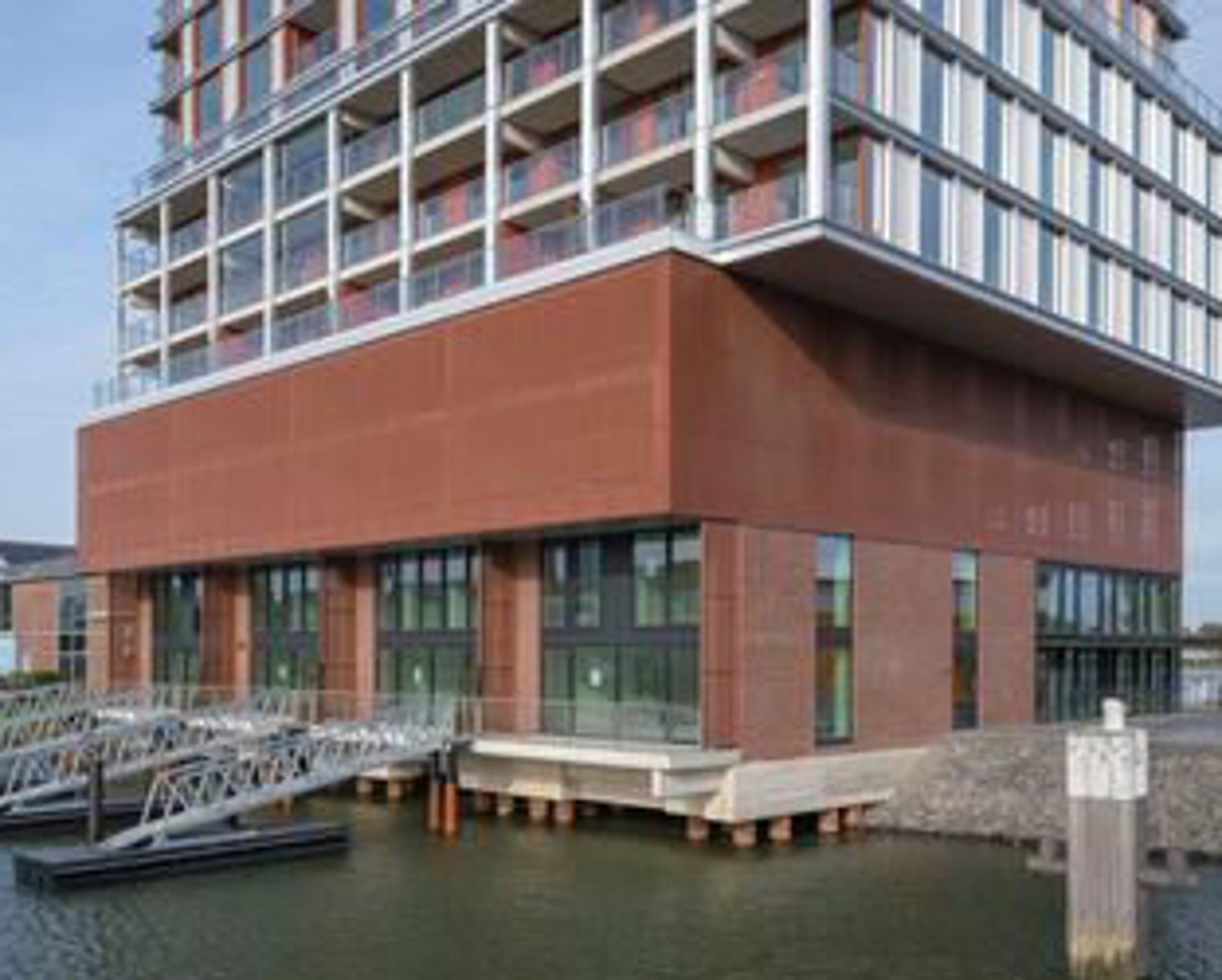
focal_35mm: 33
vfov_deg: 44.2
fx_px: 1194
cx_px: 435
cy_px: 365
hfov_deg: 53.4
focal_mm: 30
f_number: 11
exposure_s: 1/150
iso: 200
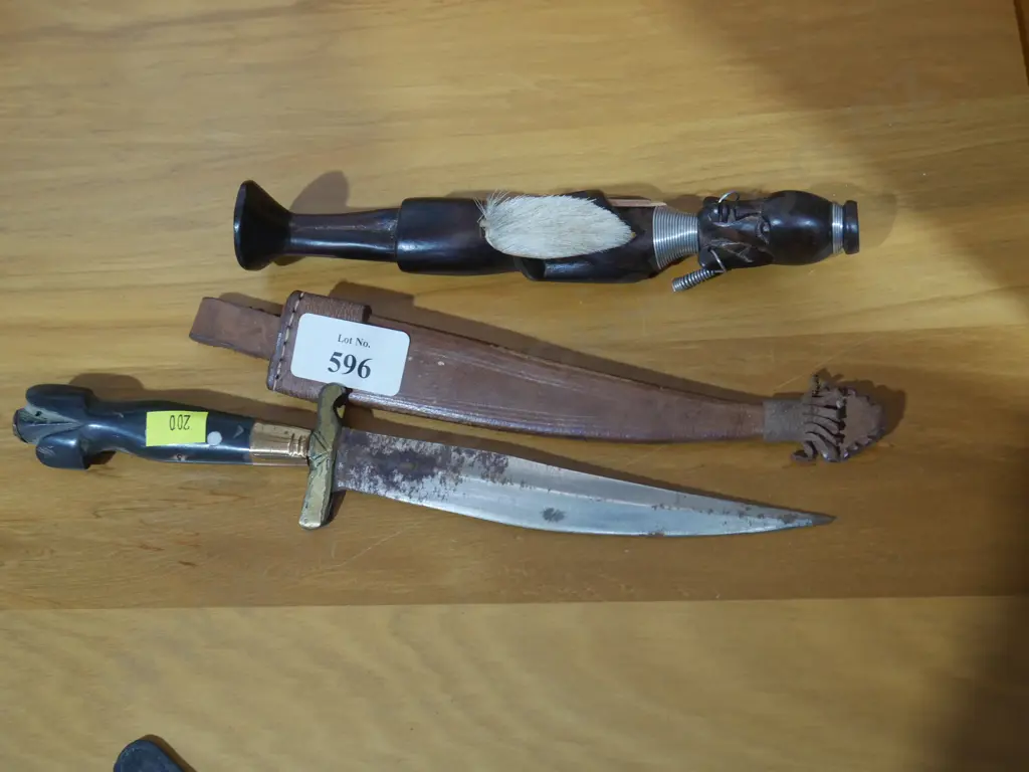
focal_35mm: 40
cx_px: 514
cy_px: 386
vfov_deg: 36.0
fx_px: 1189
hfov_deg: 46.8
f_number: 4.5
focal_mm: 20
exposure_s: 1/60
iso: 800
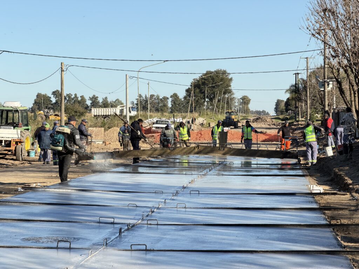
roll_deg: -0.1
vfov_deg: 14.8
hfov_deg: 19.6
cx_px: 180
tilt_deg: -0.8
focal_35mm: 100
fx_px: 1037
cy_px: 134
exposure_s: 1/638
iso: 40
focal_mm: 16.89
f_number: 2.8
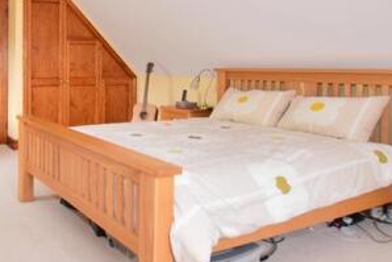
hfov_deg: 51.6
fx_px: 359
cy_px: 63
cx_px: 51
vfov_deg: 38.9
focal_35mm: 33
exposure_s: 1/10
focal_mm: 10
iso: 400
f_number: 5.6
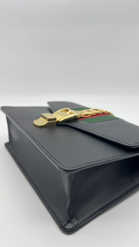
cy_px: 124
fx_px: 197
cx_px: 84
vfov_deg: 64.3
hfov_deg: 38.8
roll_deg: +0.9
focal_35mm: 30
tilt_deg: -20.7
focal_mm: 5.7
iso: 32
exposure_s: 1/112
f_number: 1.5
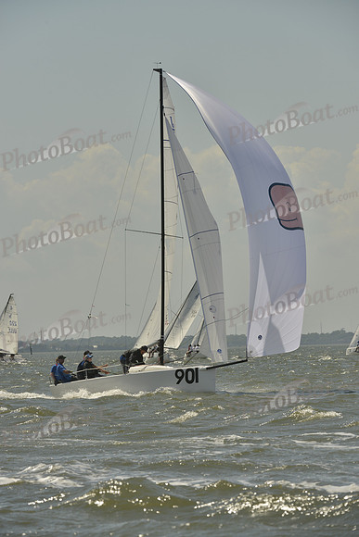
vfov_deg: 9.4
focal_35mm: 220
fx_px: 3289
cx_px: 180
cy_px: 268
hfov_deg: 6.2
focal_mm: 220
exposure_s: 1/1600
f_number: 10
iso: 280
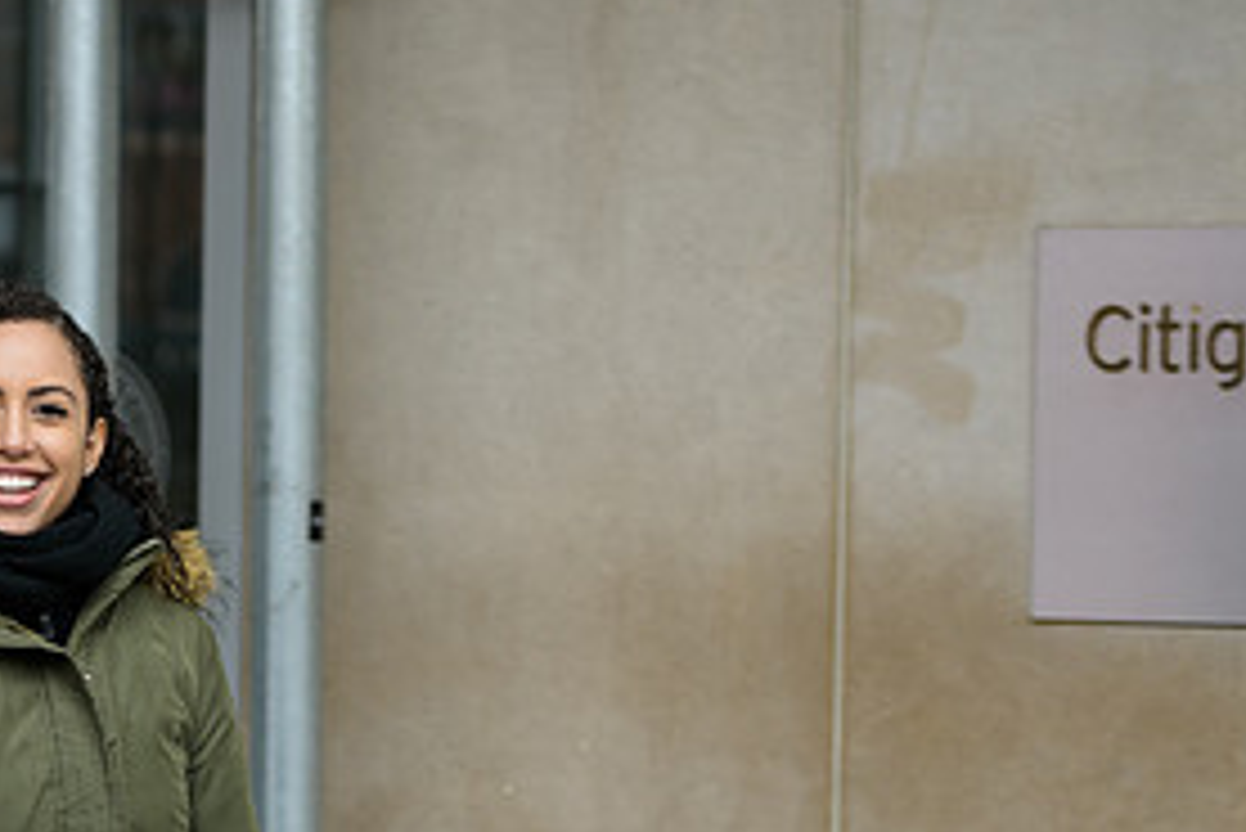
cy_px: 596
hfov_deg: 12.9
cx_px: 36
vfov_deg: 8.7
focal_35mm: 157
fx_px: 5437
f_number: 3.2
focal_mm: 75
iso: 200
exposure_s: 1/125
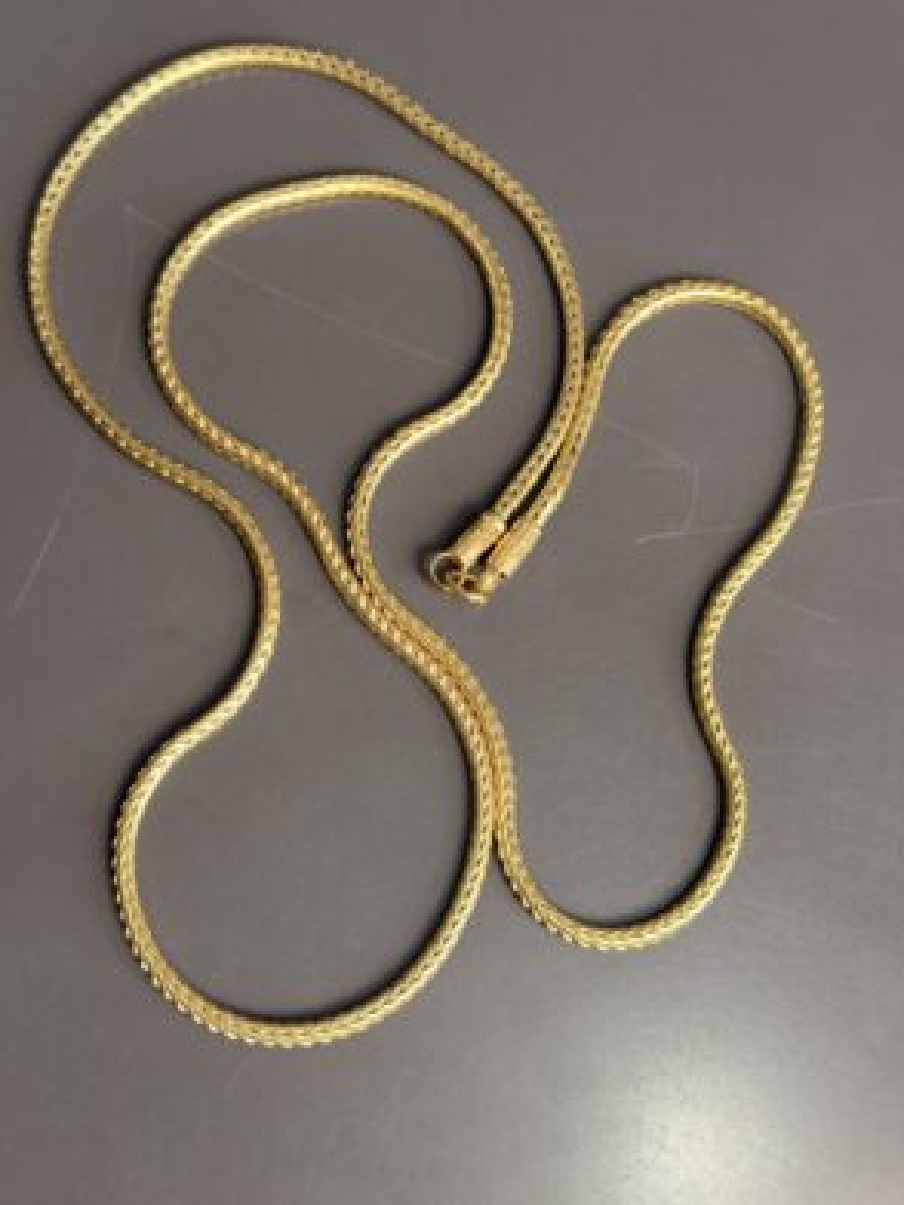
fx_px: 1706
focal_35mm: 49
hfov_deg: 29.7
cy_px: 609
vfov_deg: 38.9
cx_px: 452
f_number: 1.78
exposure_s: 1/50
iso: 64
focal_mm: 6.76
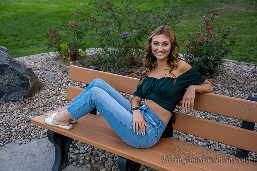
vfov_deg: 37.9
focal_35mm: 35
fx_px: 250
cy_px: 86
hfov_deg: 54.4
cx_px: 128
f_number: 3.5
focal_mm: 35
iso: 160
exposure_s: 1/60
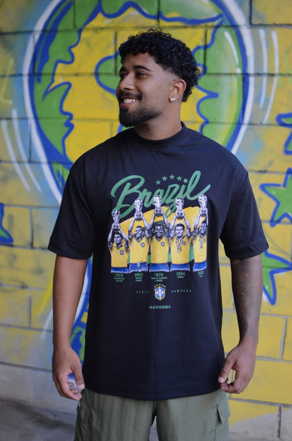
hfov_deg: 25.6
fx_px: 641
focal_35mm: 52
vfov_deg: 37.9
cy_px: 220
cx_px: 146
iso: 500
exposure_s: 1/160
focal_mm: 35
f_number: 2.2
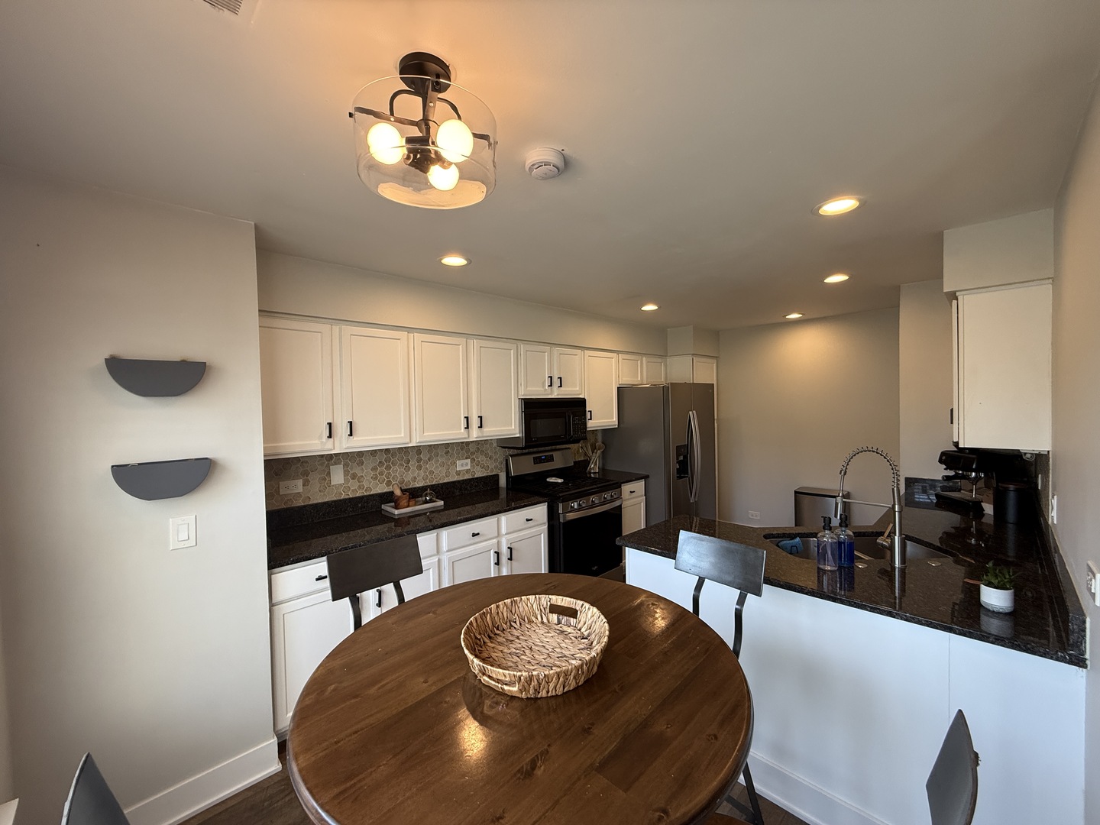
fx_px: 445
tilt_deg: -2.4
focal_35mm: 14
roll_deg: +0.0
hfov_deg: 102.1
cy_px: 412
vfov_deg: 85.7
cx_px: 550
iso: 160
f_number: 2.2
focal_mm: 2.22
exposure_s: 1/120
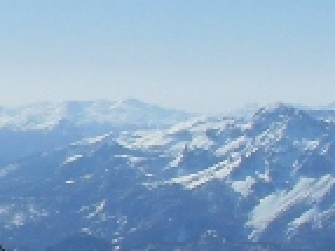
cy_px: 115
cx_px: -469
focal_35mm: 196
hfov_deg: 9.1
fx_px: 1895
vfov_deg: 7.6
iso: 80
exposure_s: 1/750
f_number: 7
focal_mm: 6.3
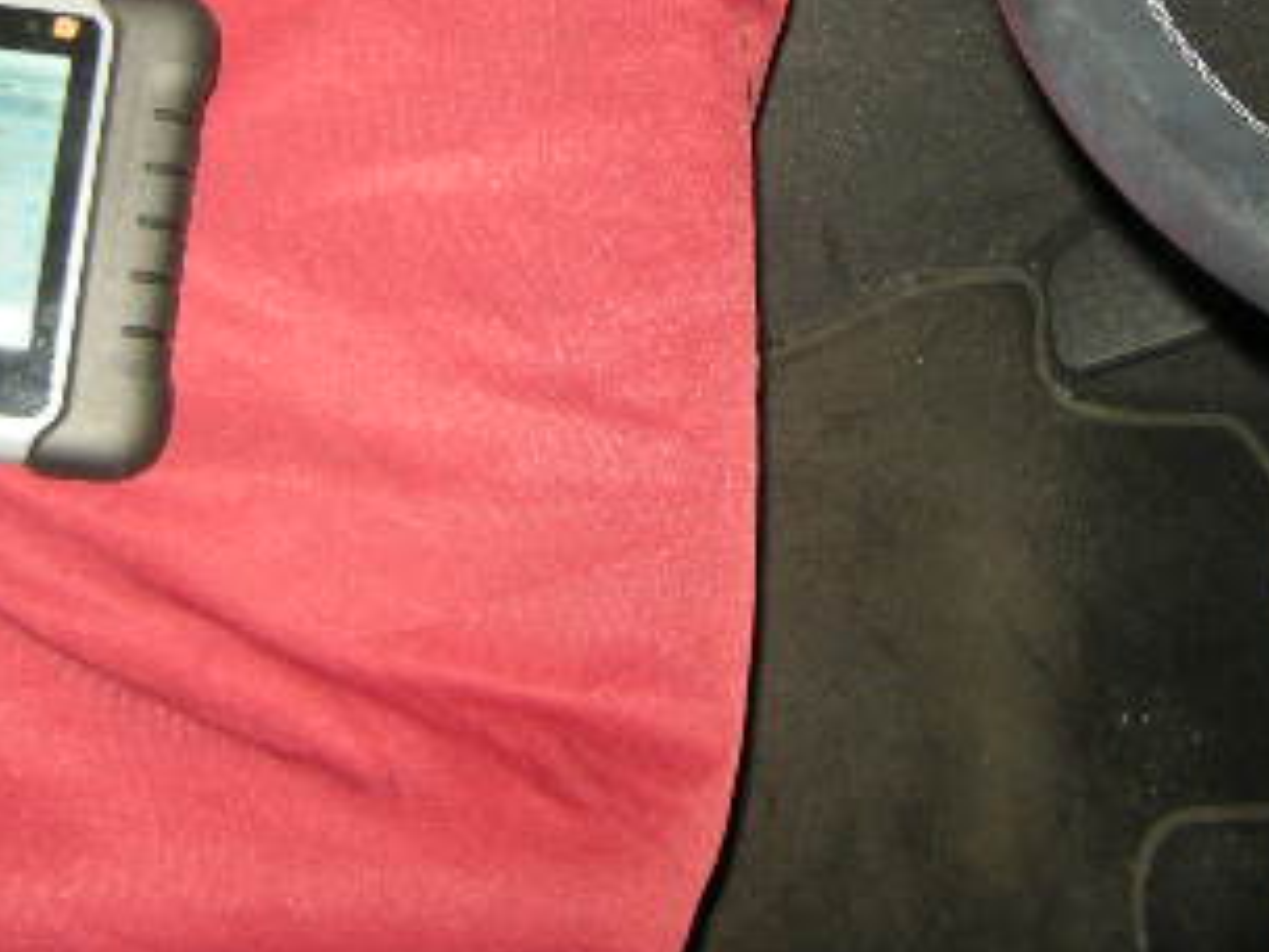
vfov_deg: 23.6
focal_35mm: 59
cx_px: 655
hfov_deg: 32.7
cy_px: -38
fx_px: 2163
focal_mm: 4.7
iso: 166
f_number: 2.8
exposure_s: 1/60
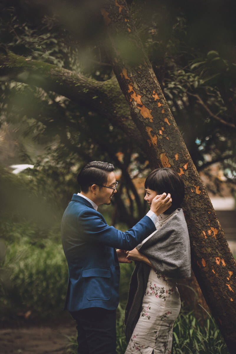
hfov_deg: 10.6
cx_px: 118
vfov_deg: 15.8
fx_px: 1277
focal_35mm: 130
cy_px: 177
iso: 250
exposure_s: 1/100
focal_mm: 130
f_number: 4
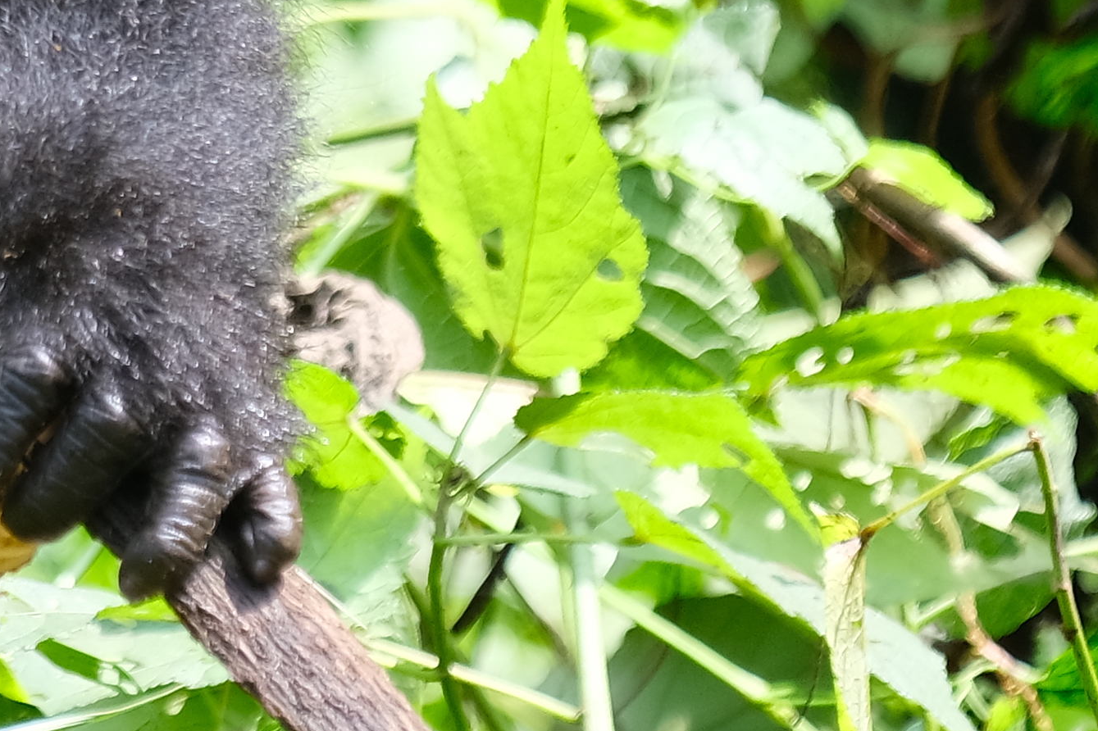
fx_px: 27289
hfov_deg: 2.3
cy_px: -771
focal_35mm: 895
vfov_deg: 1.5
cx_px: -569
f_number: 5
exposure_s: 1/210
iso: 320
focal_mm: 128
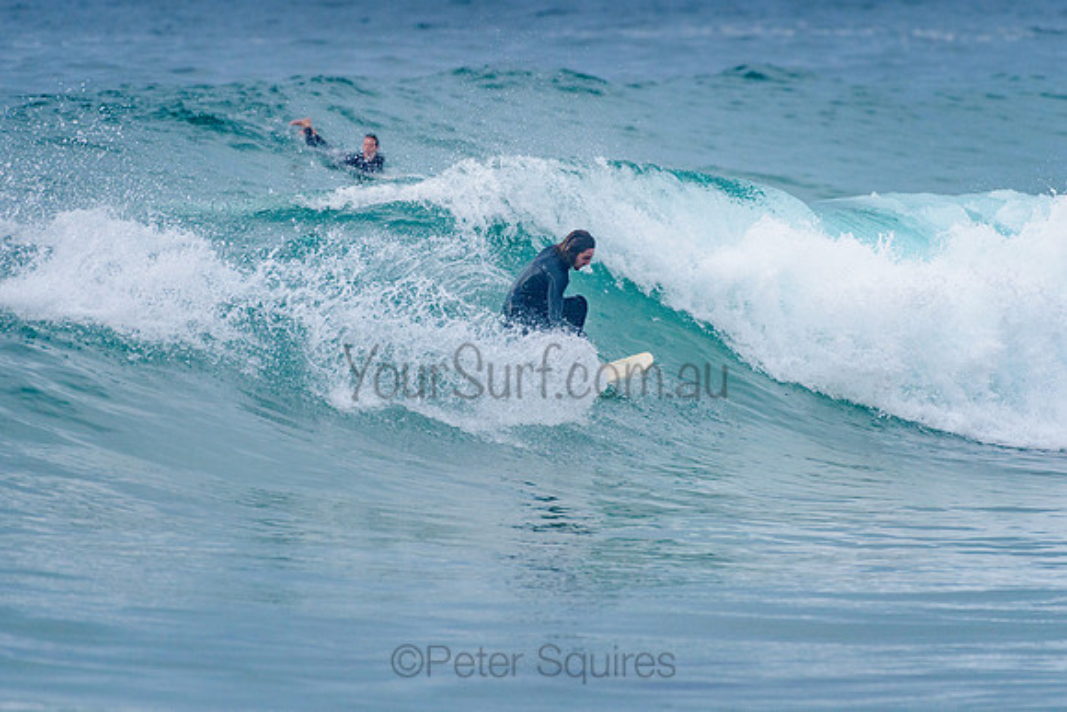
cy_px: 276
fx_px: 18160
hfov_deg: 3.4
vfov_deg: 2.2
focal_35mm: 613
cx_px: 598
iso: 500
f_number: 5.6
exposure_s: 1/2000
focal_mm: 500
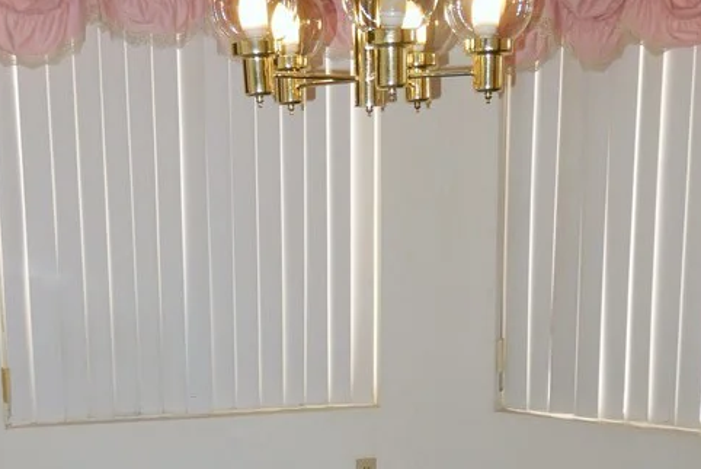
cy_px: 379
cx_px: 342
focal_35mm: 53
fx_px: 1033
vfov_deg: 25.1
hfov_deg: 37.5
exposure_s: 1/30
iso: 200
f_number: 3.4
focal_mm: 4.3
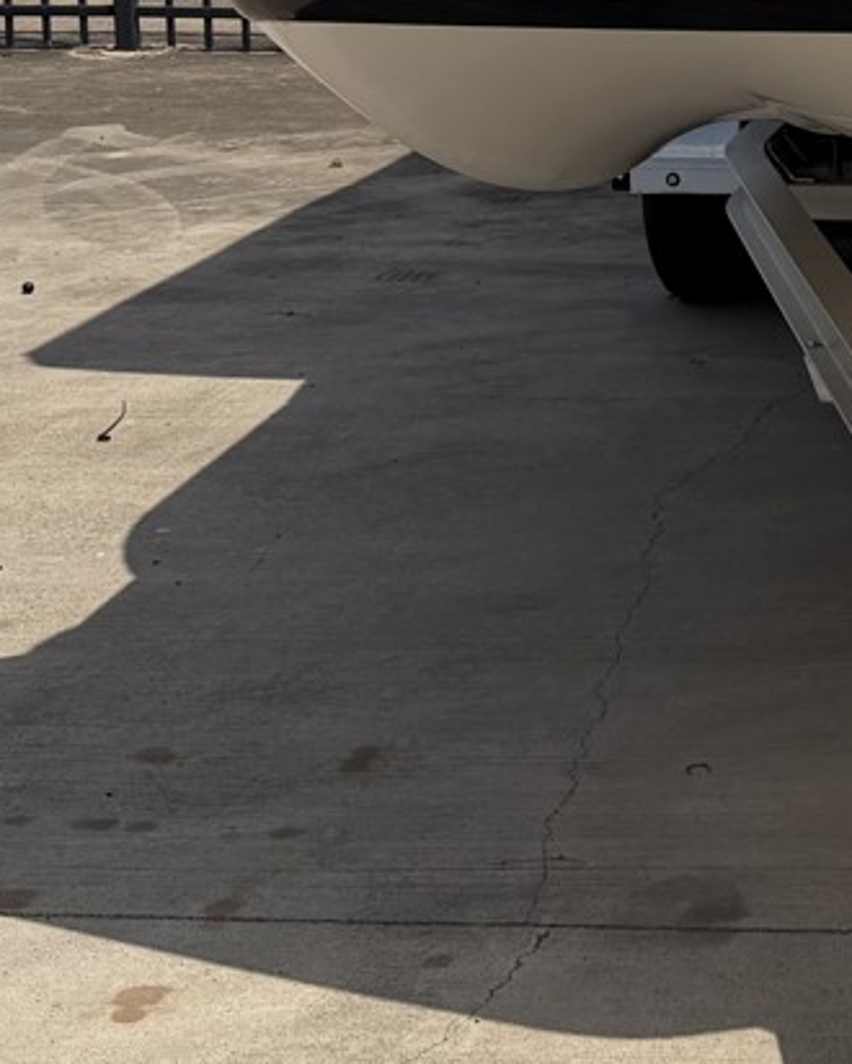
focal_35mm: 91
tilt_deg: -4.8
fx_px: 2866
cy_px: 28
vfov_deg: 20.4
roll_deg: +0.6
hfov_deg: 15.6
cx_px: 1286
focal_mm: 6.76
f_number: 1.78
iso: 80
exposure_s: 1/10309
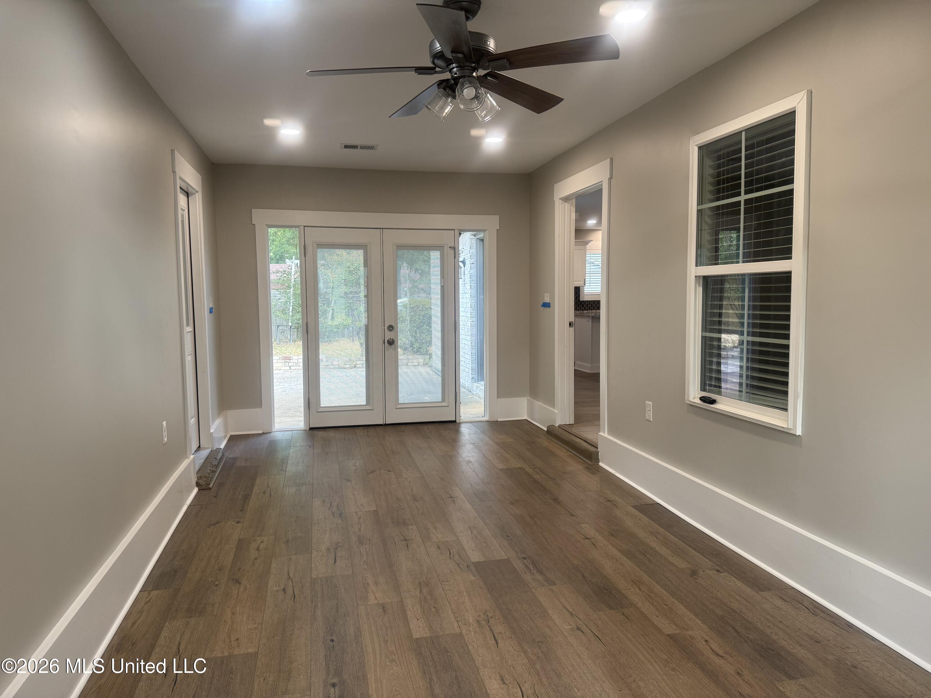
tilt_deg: -4.7
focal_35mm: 24
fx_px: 645
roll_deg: +0.1
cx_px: 466
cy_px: 349
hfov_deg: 71.6
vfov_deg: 56.8
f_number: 1.78
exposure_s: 1/120
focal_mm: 6.76
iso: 125
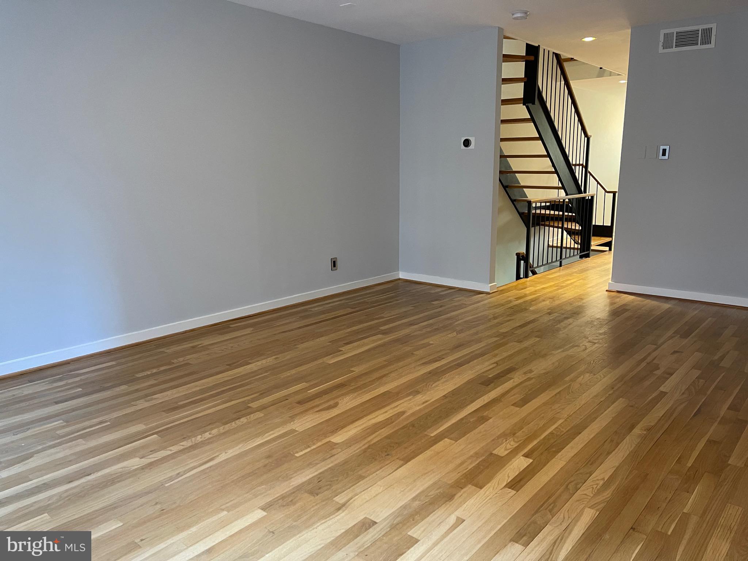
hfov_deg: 67.3
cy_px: 280
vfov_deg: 53.1
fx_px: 562
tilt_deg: -11.5
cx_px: 374
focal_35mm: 26
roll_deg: +0.5
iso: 250
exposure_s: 1/60
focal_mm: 5.1
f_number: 1.6
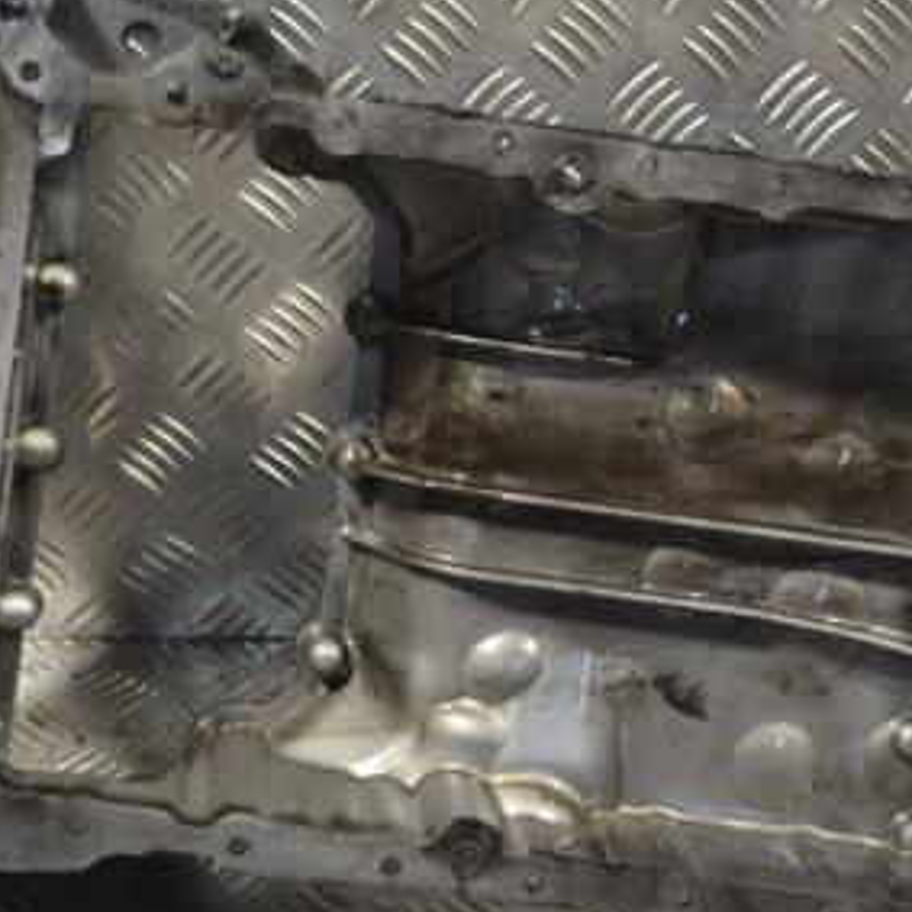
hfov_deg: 21.4
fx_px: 2414
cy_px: 438
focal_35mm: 81
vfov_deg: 21.4
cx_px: 438
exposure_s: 1/80
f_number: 4.5
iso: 400
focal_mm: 30
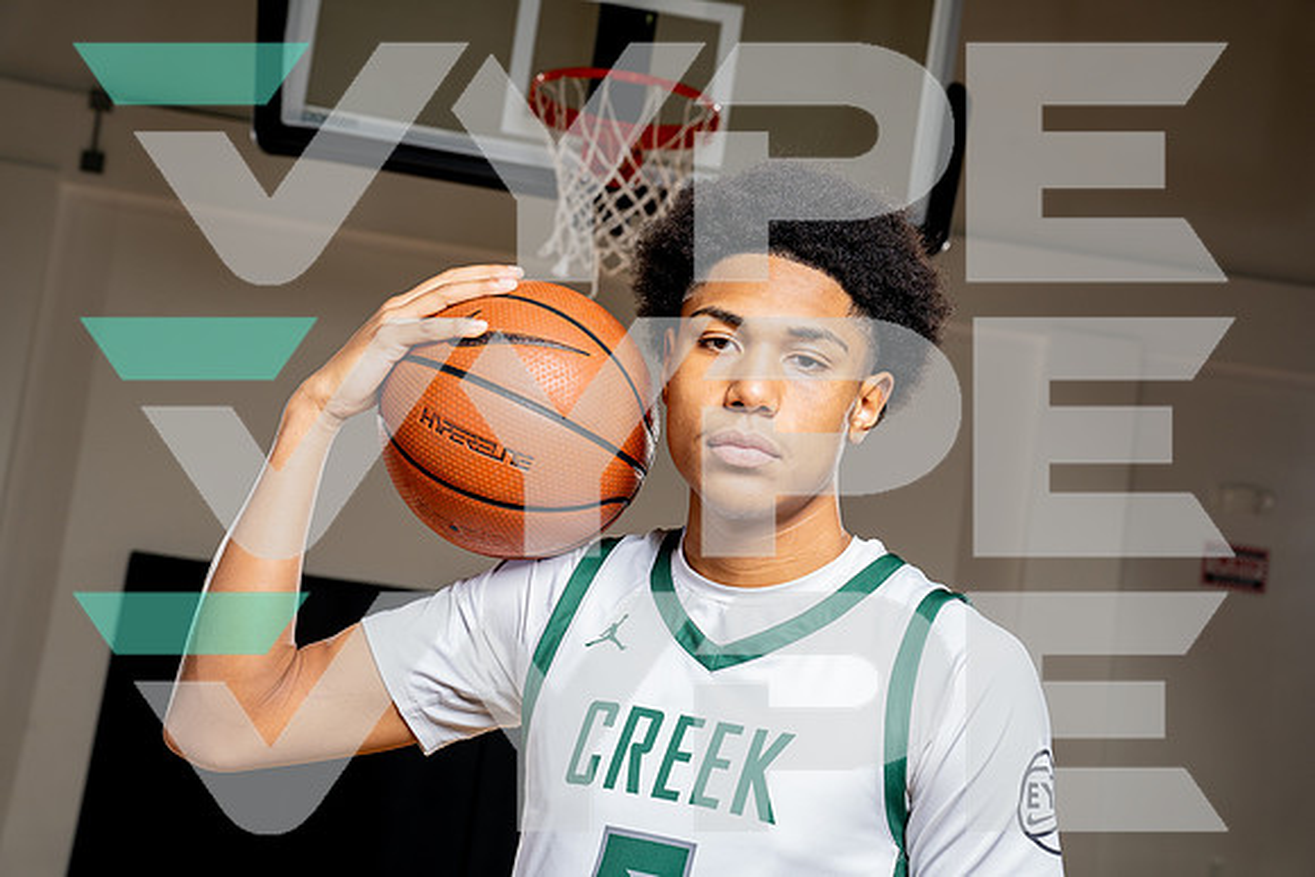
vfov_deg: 24.2
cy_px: 438
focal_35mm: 56
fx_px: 2046
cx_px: 658
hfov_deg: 35.6
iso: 250
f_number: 7.1
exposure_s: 1/250
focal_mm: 56
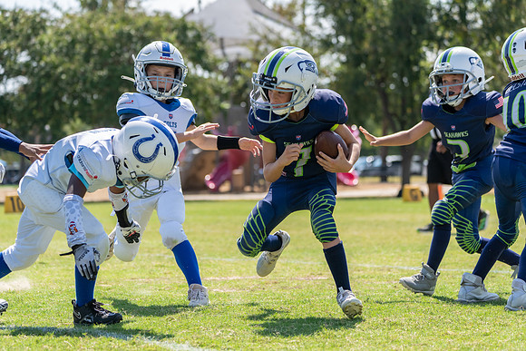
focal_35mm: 141
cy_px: 176
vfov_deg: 9.7
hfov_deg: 14.5
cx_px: 263
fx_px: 2061
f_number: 5
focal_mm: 141
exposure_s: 1/1250
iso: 320
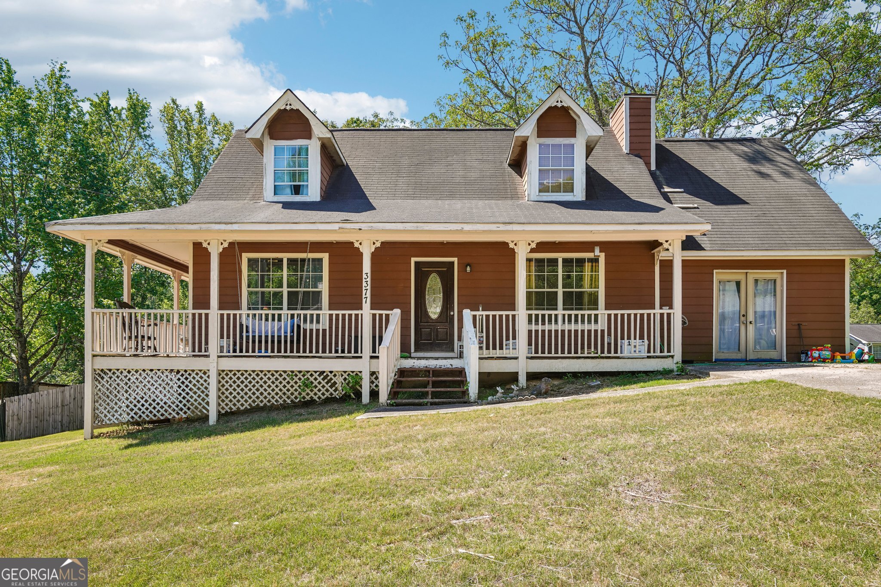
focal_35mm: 23
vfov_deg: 55.1
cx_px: 440
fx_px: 563
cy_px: 294
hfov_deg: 76.1
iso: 100
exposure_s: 1/50
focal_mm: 23
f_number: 8
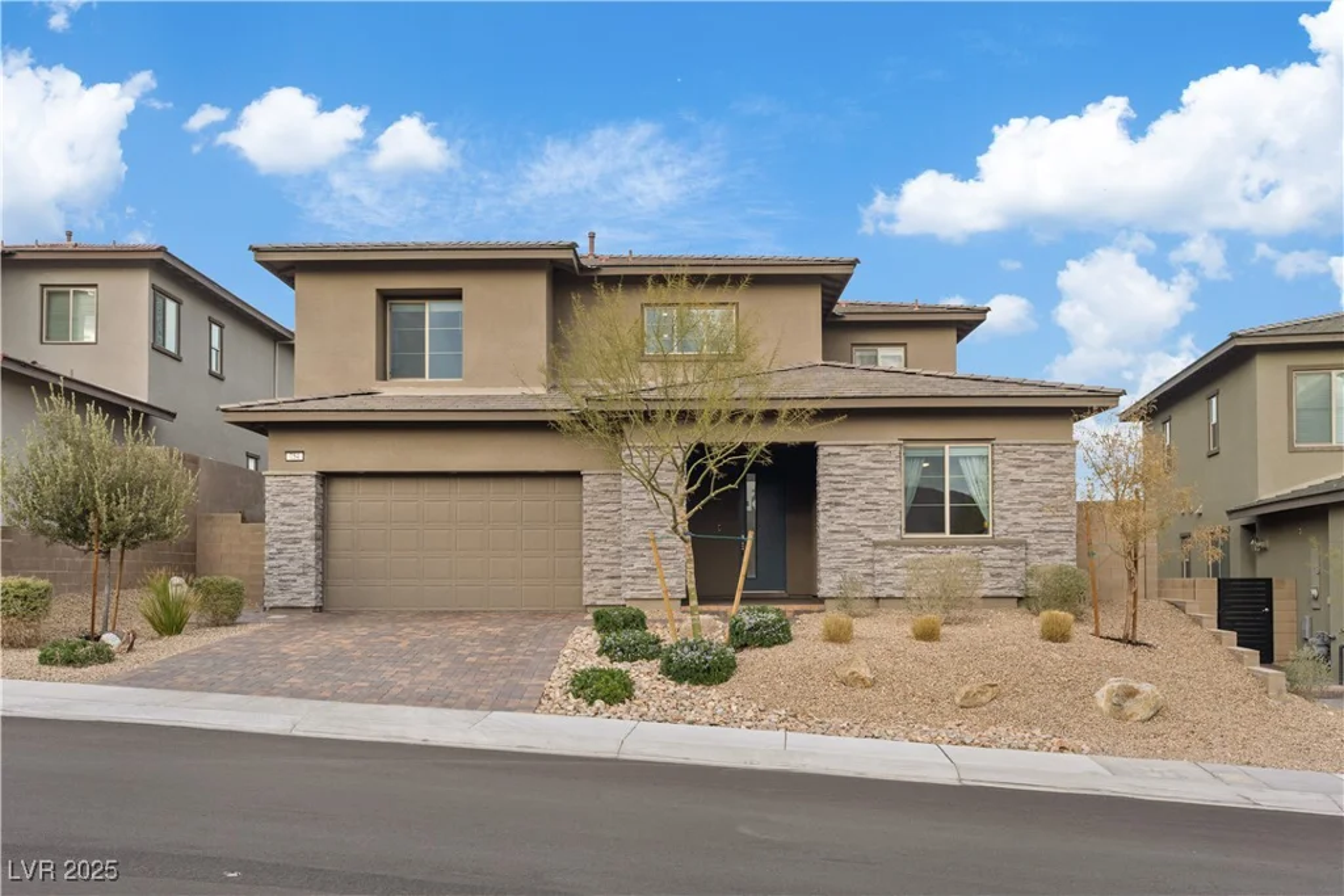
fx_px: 1120
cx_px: 672
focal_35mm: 30
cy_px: 448
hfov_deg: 61.9
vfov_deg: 43.6
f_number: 9
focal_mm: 30
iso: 500
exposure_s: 1/25
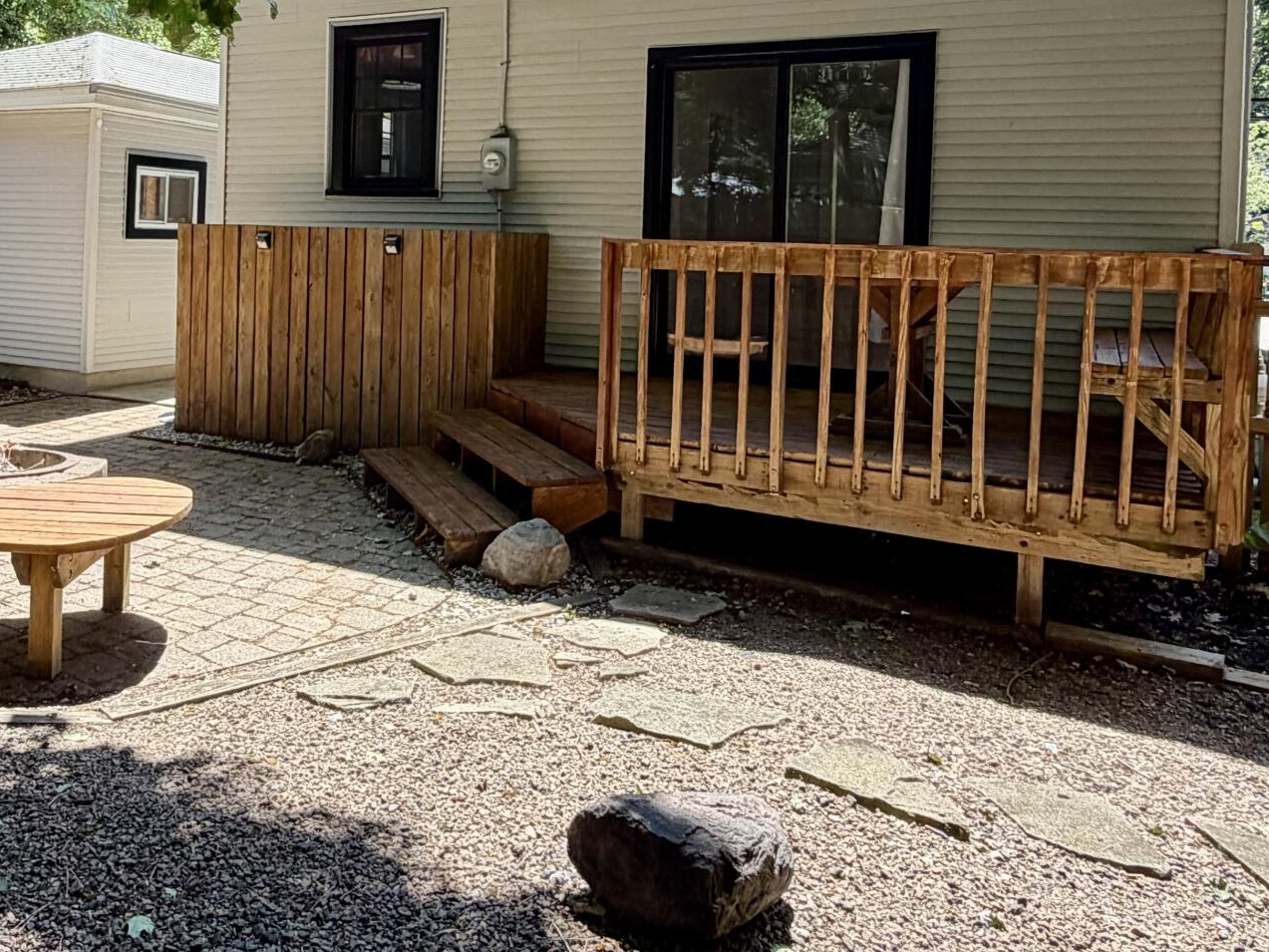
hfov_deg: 53.9
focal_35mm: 33
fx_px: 1210
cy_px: 254
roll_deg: -1.3
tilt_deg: -1.5
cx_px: 392
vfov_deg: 41.8
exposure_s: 1/210
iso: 50
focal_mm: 2.22
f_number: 2.2
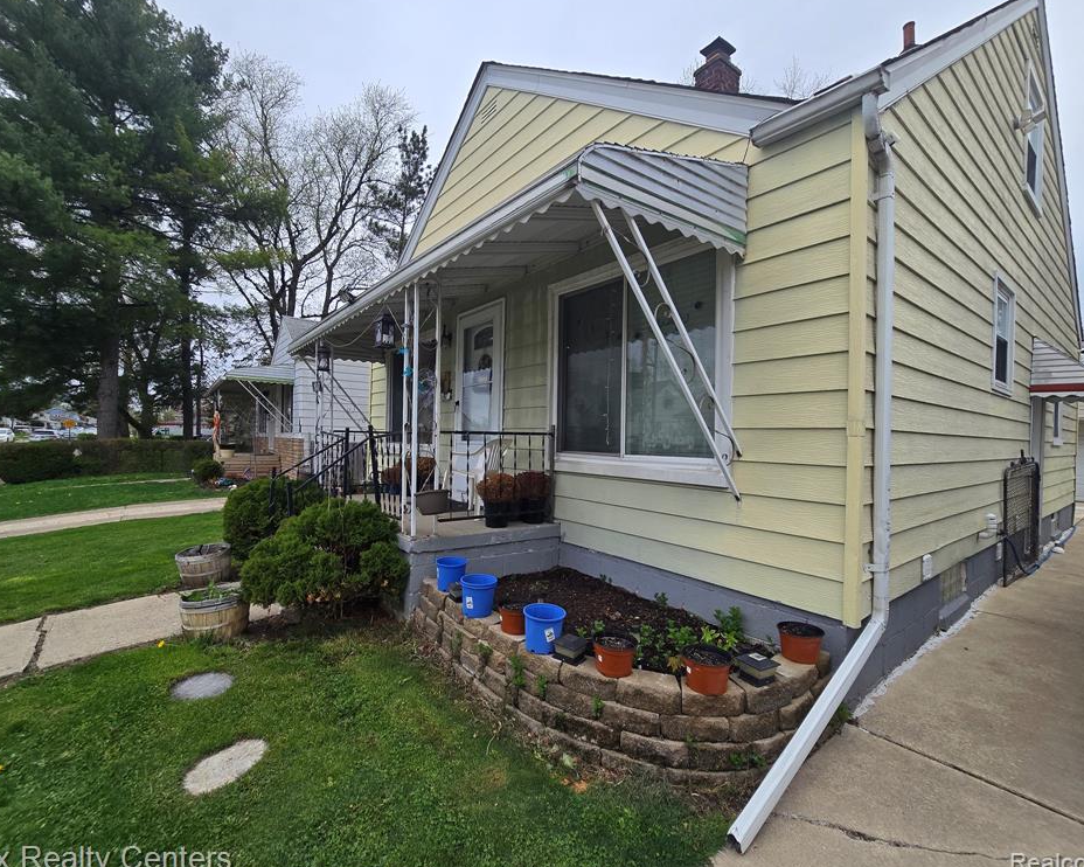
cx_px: 530
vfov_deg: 88.0
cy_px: 432
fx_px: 449
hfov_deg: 100.7
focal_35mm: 14
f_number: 2.2
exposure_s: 1/609
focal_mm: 2.2
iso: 50
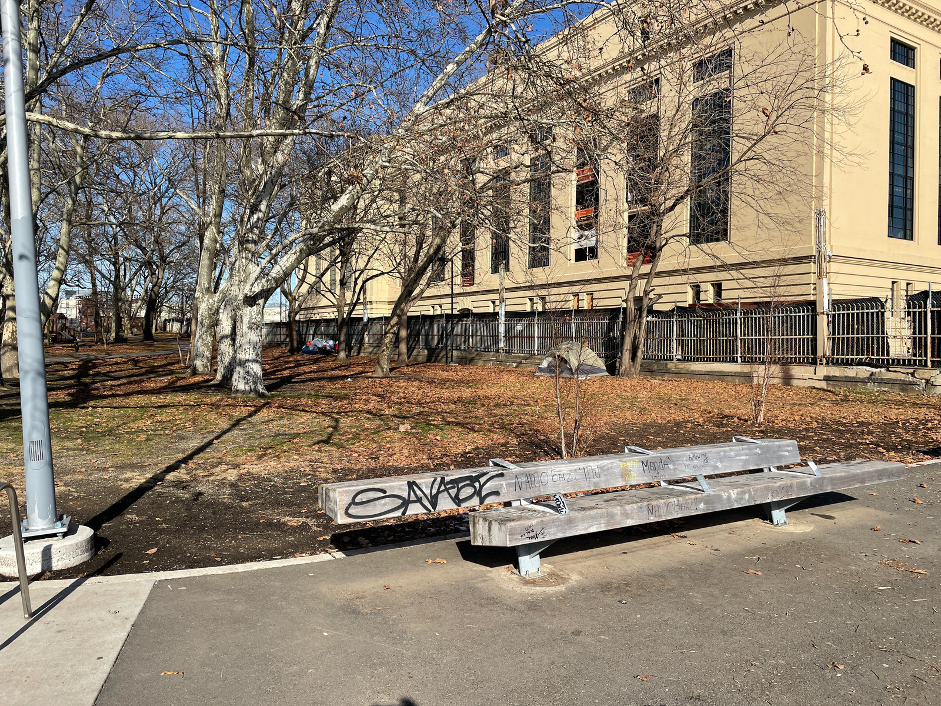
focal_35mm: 26
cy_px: 353
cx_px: 470
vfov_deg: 53.1
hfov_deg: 67.3
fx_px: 707
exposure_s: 1/3040
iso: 32
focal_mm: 4.2
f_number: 1.6
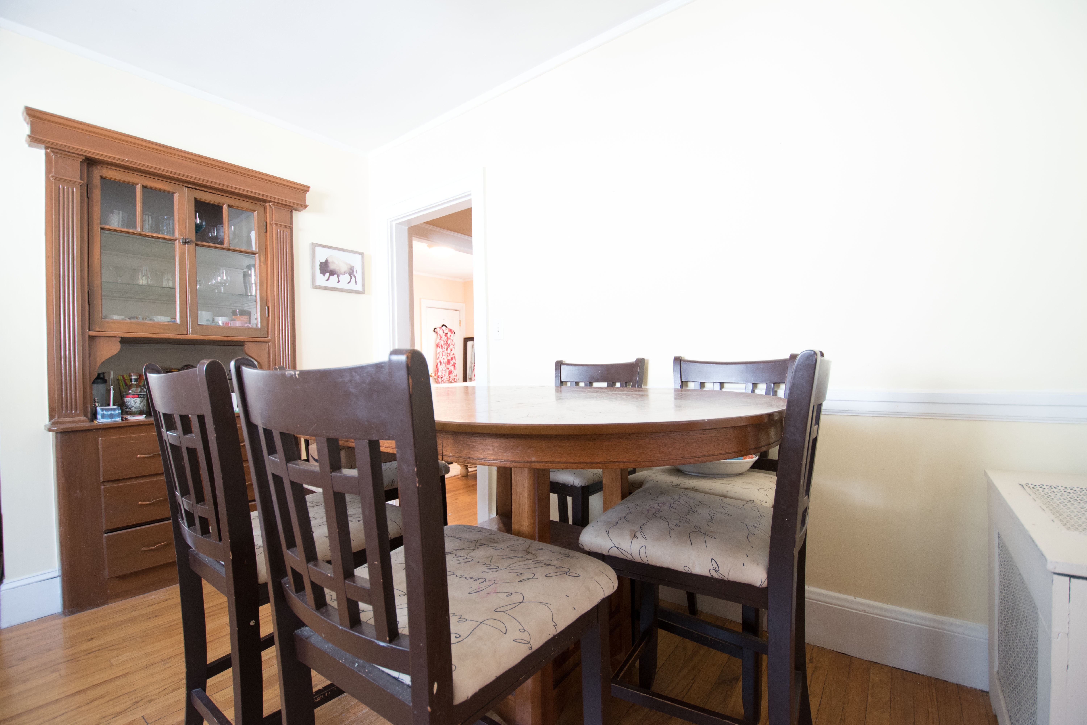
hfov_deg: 100.4
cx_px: 544
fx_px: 453
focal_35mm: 15
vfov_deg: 77.3
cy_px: 362
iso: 800
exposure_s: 1/15
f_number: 3.5
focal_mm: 10
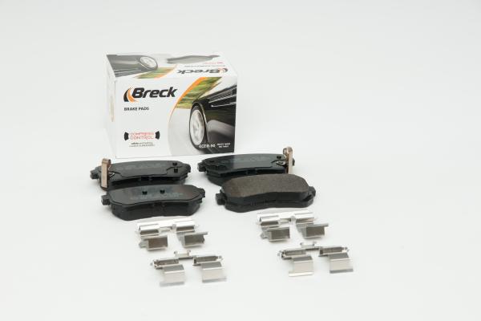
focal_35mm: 90
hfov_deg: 22.6
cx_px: 240
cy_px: 160
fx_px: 1202
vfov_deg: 15.2
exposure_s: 1/200
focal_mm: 60
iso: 100
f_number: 11
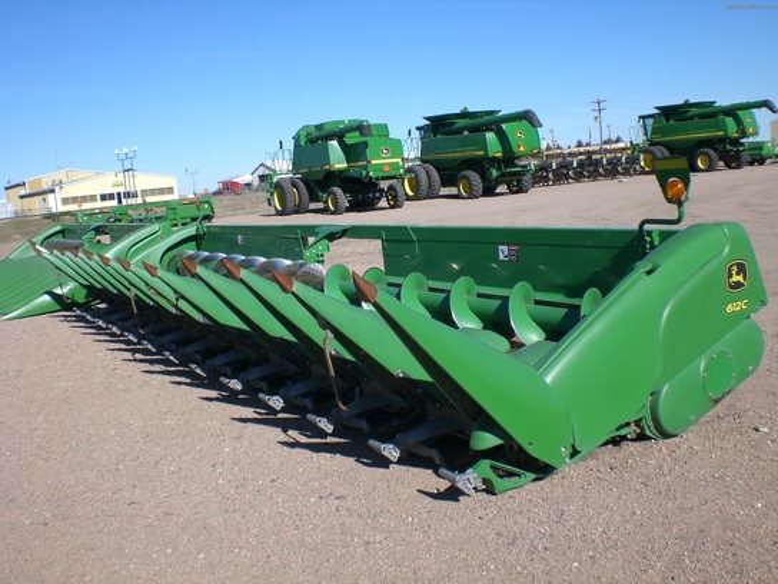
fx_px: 854
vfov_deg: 37.7
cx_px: 389
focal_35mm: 38
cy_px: 292
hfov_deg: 49.0
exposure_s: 1/640
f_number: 4.4
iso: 50
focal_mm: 6.3
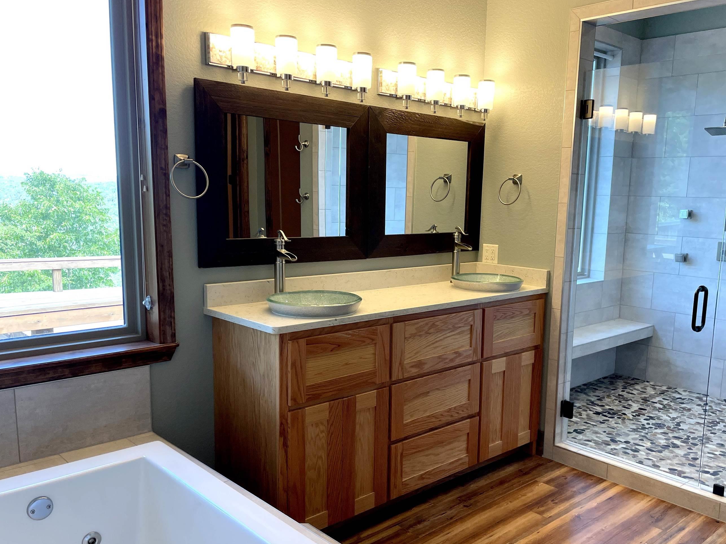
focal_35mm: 31
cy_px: 298
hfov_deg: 58.1
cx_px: 419
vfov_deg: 45.4
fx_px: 650
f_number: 1.6
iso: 64
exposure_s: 1/120
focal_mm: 4.2
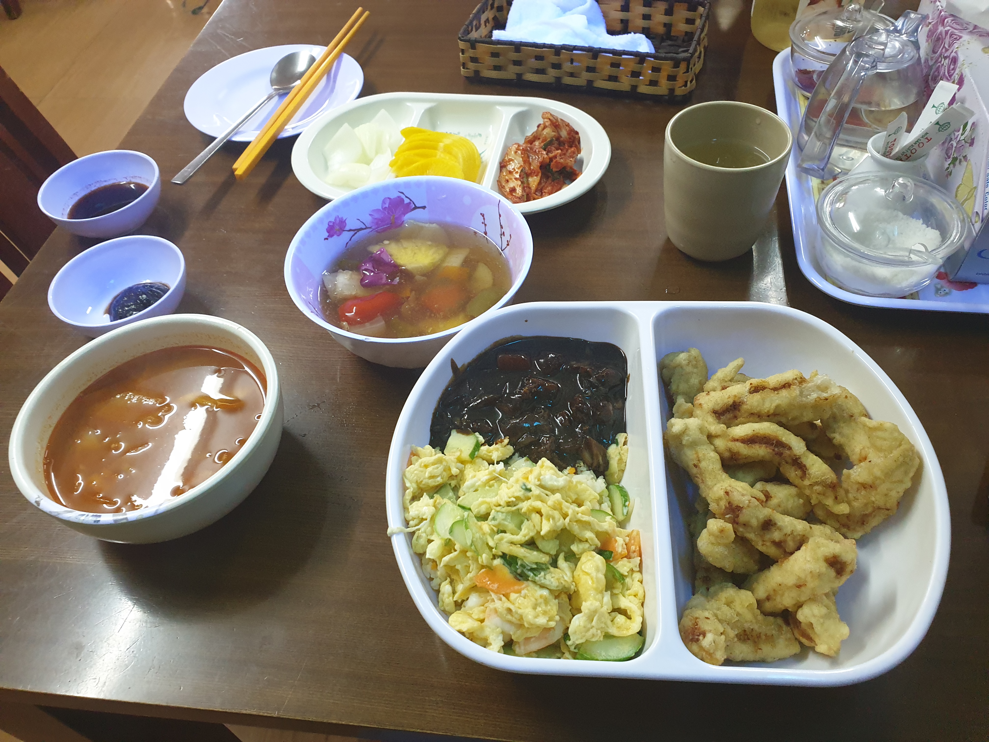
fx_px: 743
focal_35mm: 26
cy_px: 371
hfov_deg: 67.3
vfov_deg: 53.1
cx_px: 494
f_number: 2.4
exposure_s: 1/25
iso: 320
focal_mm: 4.3
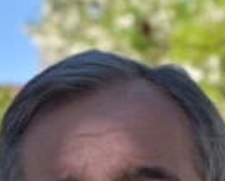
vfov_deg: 3.9
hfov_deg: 4.9
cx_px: 60
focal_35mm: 397
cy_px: 324
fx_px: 2650
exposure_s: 1/250
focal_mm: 65
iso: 100
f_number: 8
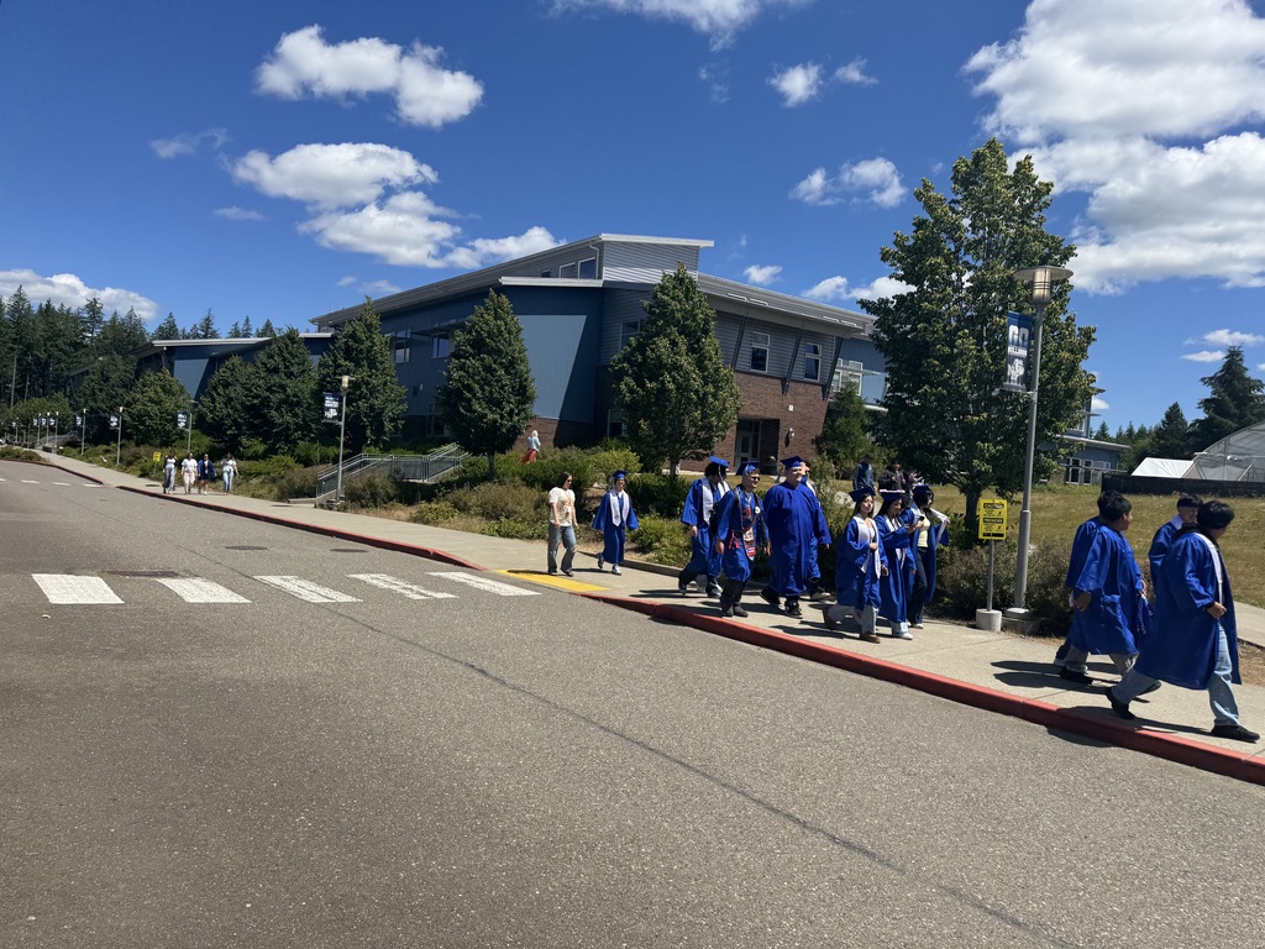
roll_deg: -3.6
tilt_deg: +0.2
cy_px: 474
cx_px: 632
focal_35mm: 24
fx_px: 877
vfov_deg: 56.8
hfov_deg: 71.6
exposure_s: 1/5348
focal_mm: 6.76
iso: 80
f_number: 1.78
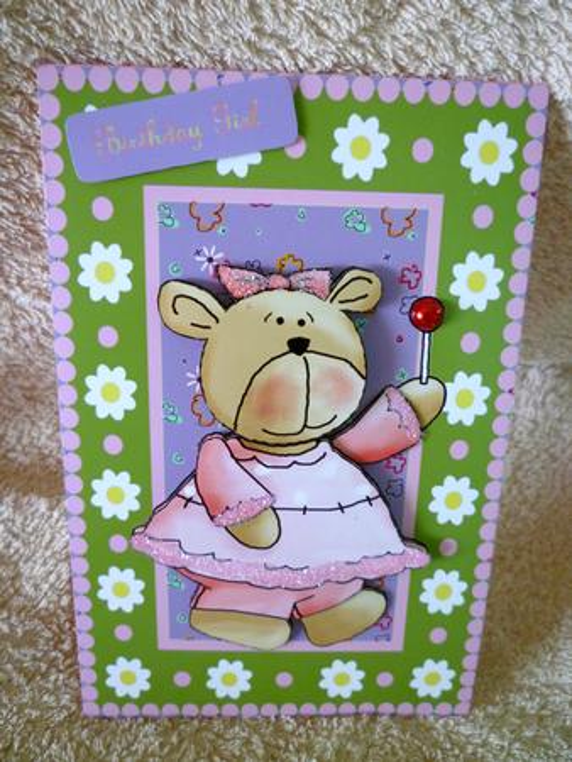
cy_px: 381
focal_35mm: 29
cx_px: 286
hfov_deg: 48.3
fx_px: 638
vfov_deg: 61.6
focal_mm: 5.2
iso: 320
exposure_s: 1/30
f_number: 3.3
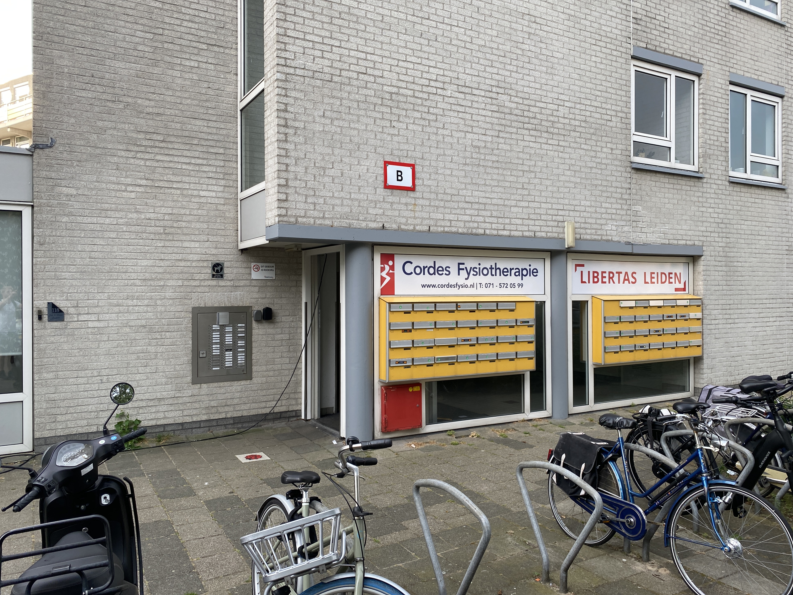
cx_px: 399
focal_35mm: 27
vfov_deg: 51.3
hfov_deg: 65.3
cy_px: 292
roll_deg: +2.3
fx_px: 619
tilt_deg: +0.3
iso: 32
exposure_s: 1/228
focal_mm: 4.25
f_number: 1.8
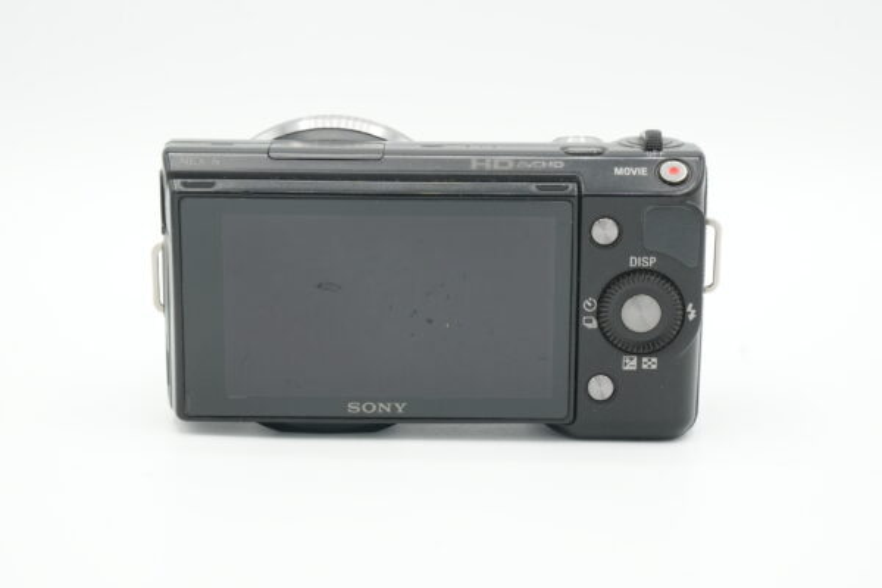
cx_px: 441
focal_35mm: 82
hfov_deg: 24.6
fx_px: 2021
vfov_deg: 16.6
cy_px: 294
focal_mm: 55
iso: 640
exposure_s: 1/100
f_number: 13
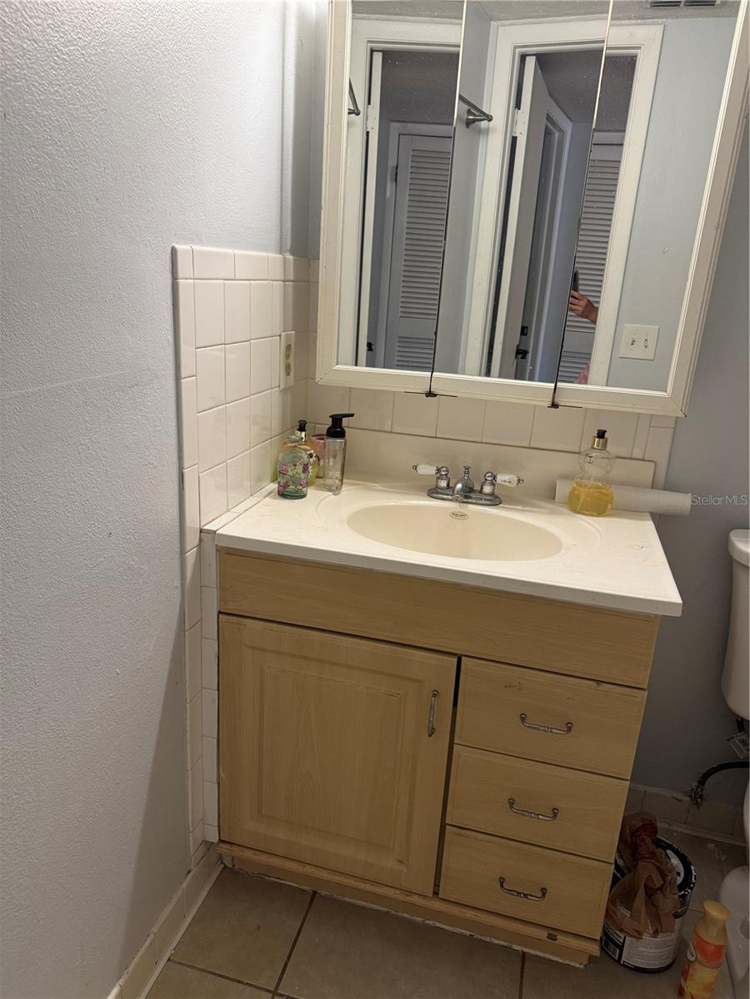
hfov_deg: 56.8
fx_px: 693
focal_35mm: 24
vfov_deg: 71.6
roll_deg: -3.3
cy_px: 500
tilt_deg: -18.2
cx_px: 375
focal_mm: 6.76
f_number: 1.78
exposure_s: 1/60
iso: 200
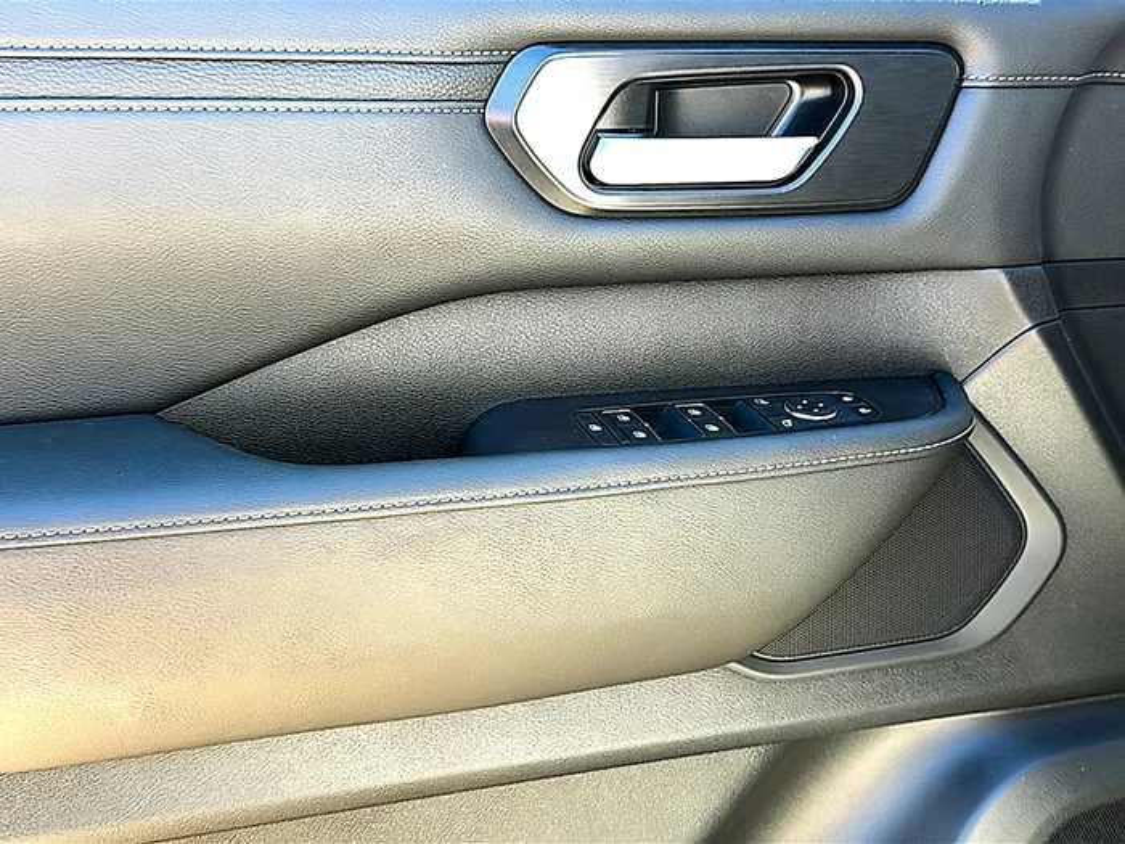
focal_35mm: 36
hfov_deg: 51.4
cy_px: 422
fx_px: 1170
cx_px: 562
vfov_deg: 39.7
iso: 100
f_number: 1.78
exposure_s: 1/259
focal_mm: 6.86
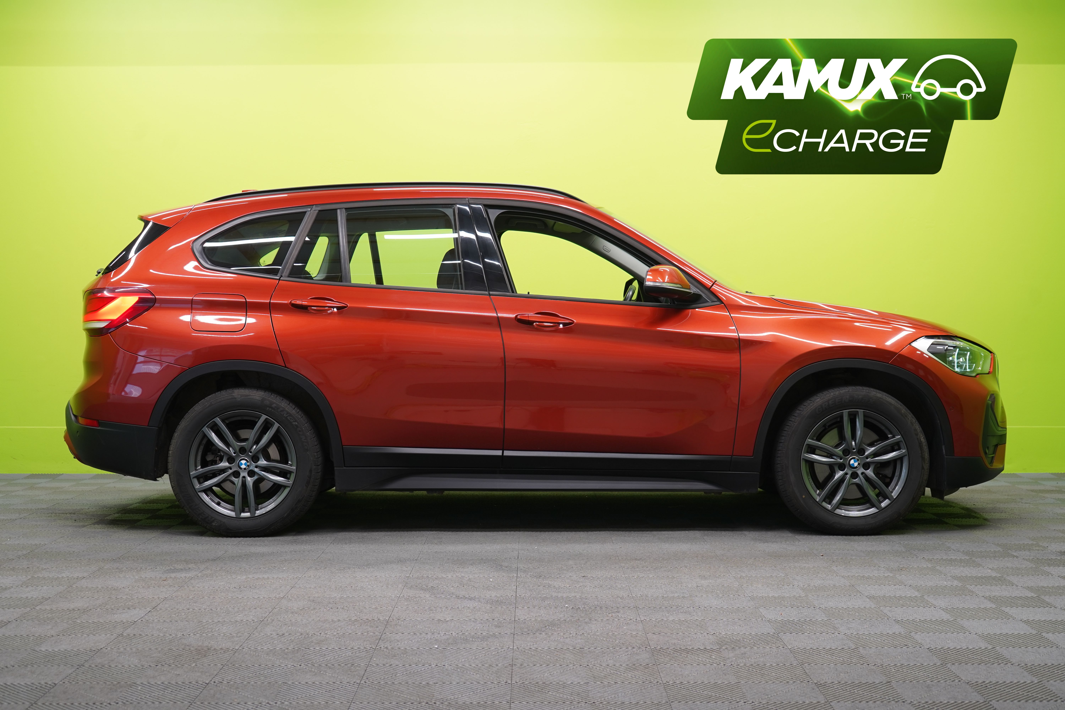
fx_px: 1420
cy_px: 355
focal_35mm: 48
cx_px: 532
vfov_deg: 28.1
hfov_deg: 41.1
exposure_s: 1/25
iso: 400
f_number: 5
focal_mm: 48
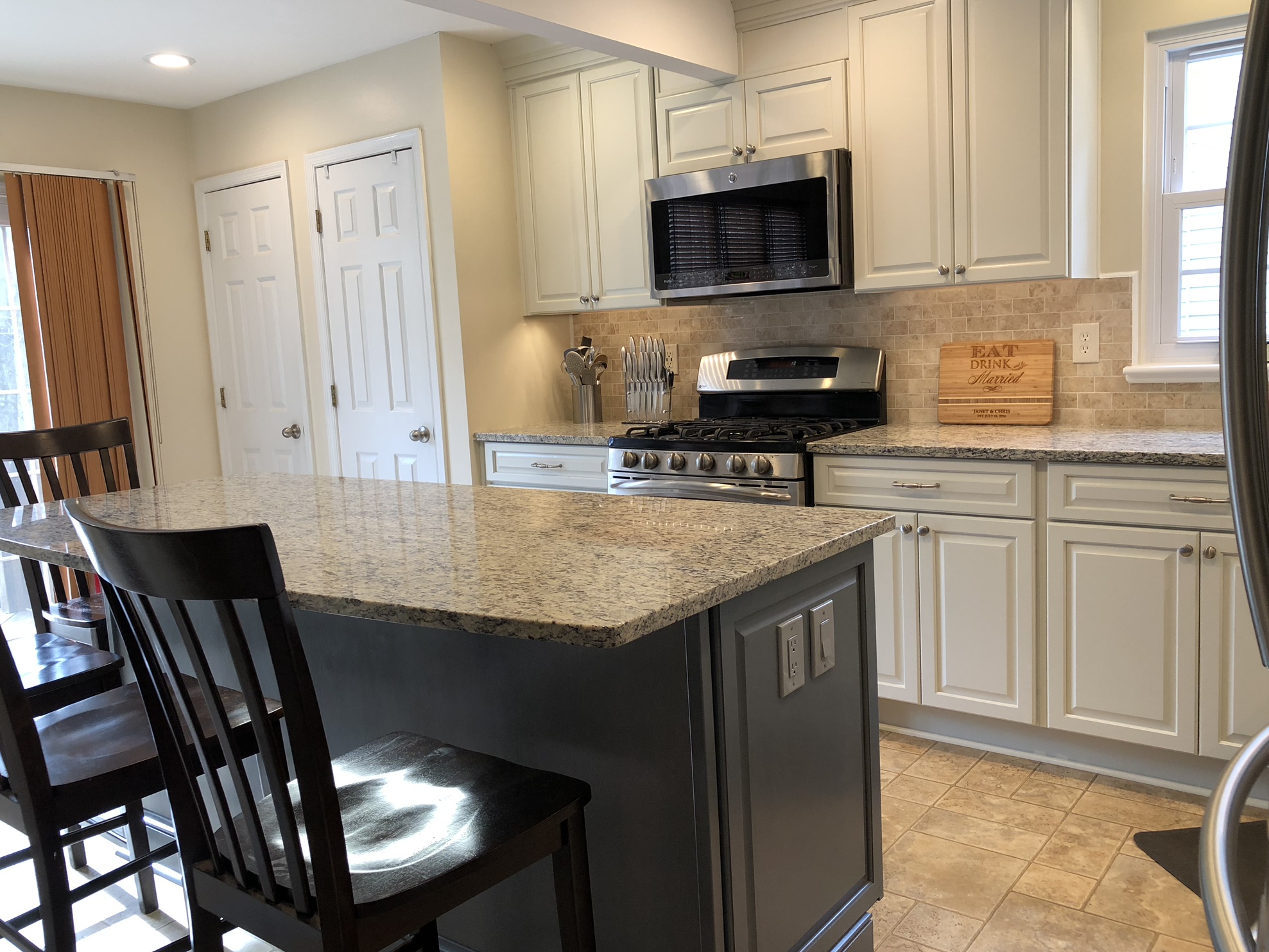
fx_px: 1063
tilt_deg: -7.6
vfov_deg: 48.2
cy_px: 472
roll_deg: +2.5
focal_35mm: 29
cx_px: 637
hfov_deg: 61.7
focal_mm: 3.99
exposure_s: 1/30
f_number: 1.8
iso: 25
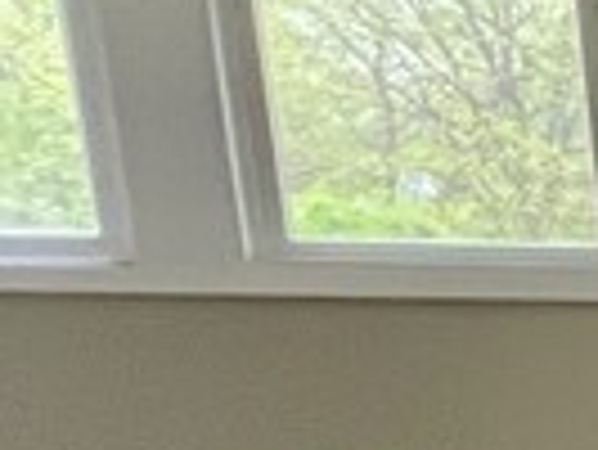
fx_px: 1729
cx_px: 2082
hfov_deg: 9.7
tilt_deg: -12.1
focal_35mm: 100
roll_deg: -2.2
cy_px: 585
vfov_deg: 14.2
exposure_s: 1/60
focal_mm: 1.57
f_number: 1.8
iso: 250
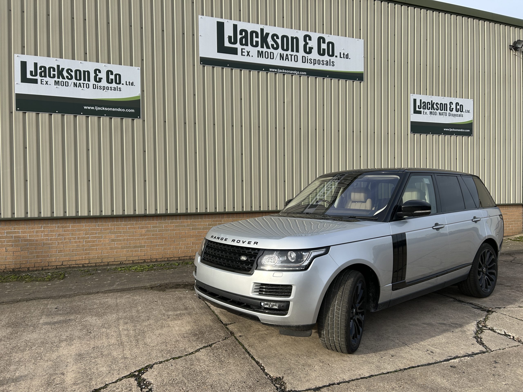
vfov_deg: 53.1
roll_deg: +0.0
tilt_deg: -0.5
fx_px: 393
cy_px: 196
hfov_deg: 67.3
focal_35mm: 26
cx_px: 262
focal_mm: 5.7
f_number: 1.5
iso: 50
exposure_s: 1/1869
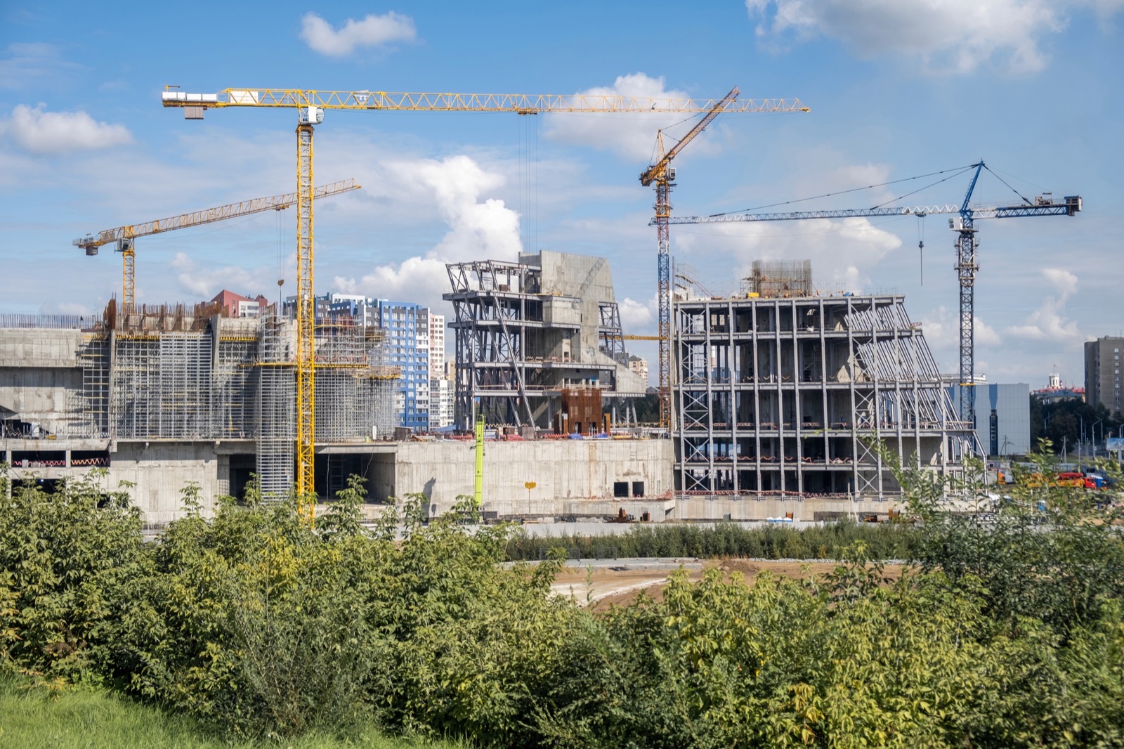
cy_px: 374
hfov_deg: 41.9
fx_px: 1467
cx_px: 562
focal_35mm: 47
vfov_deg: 28.6
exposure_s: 1/1000
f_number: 4.5
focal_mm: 31.5
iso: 100
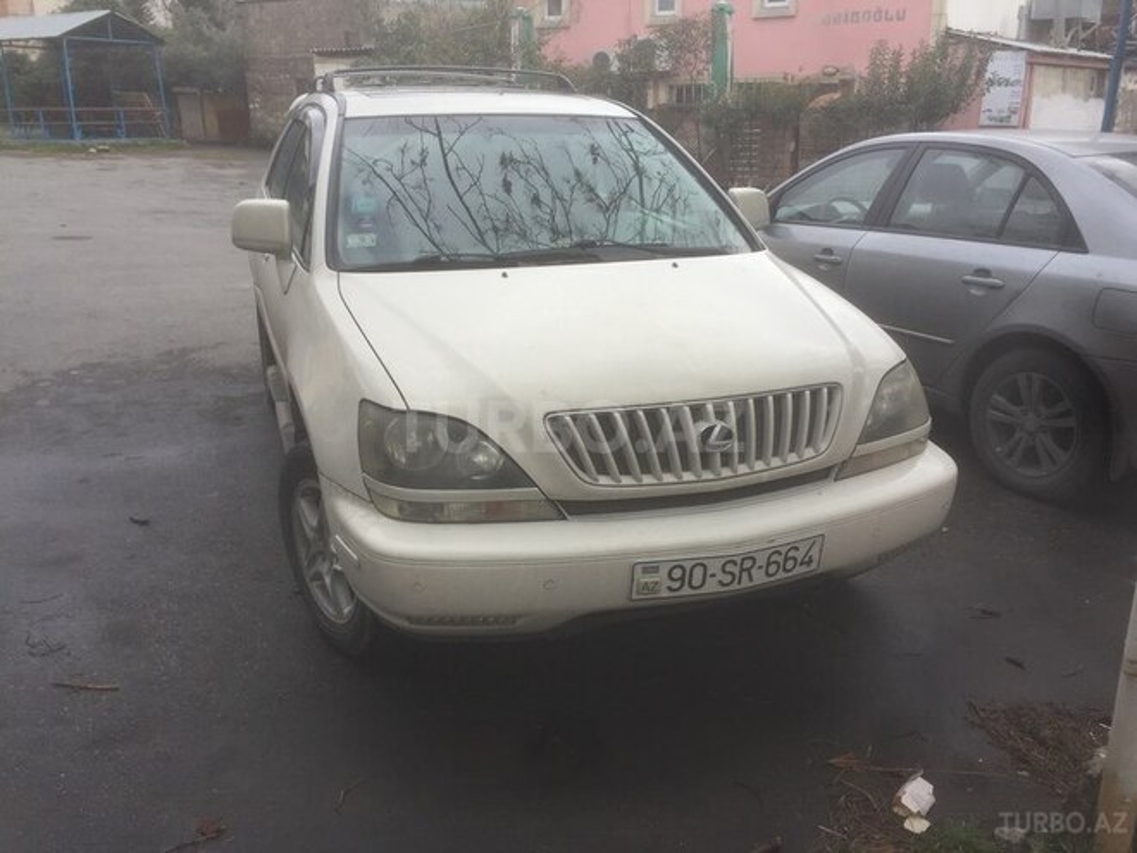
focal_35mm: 29
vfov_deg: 48.2
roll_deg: -0.3
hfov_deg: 61.7
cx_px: 568
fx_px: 953
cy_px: 426
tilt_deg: -13.4
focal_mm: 4.15
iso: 32
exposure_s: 1/1236
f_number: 2.2
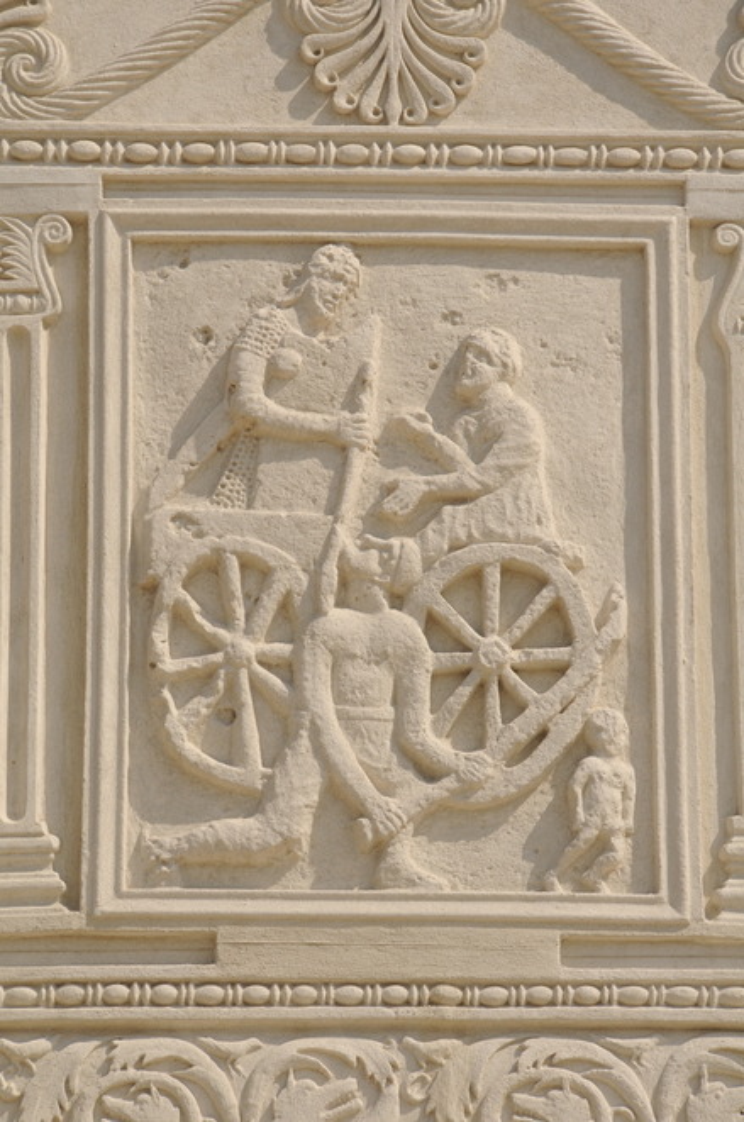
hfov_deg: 6.8
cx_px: 372
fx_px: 6300
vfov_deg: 10.2
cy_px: 561
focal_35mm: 202
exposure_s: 1/640
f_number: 13
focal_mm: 135
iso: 320
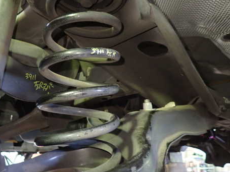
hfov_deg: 55.3
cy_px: 72
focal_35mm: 33
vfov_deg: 42.8
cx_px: 108
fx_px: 219
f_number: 2
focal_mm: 4.5
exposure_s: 1/25
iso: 800
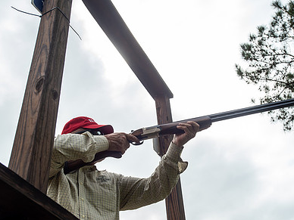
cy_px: 127
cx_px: 164
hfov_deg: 41.2
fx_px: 391
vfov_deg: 31.5
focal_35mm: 46
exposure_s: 1/320
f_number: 6.3
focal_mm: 32
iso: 125
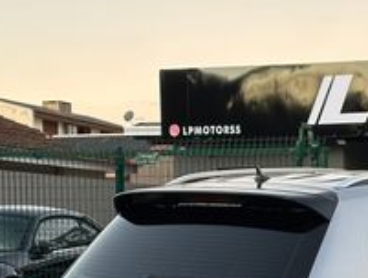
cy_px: 307
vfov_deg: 13.0
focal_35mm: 112
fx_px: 1194
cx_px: 361
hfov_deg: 17.2
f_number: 1.78
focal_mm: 6.86
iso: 160
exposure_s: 1/60
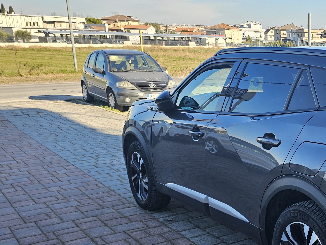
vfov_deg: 27.7
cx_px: 341
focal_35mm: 52
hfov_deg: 33.1
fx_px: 490
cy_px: 183
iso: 10
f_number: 1.7
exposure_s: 1/237
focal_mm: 6.3
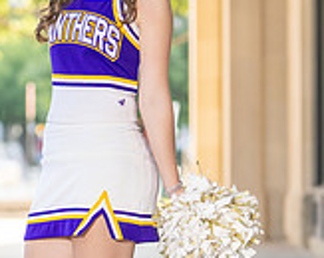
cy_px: 156
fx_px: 2251
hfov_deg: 8.2
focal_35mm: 235
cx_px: 114
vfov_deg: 6.6
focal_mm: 50
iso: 100
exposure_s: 1/400
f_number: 1.6
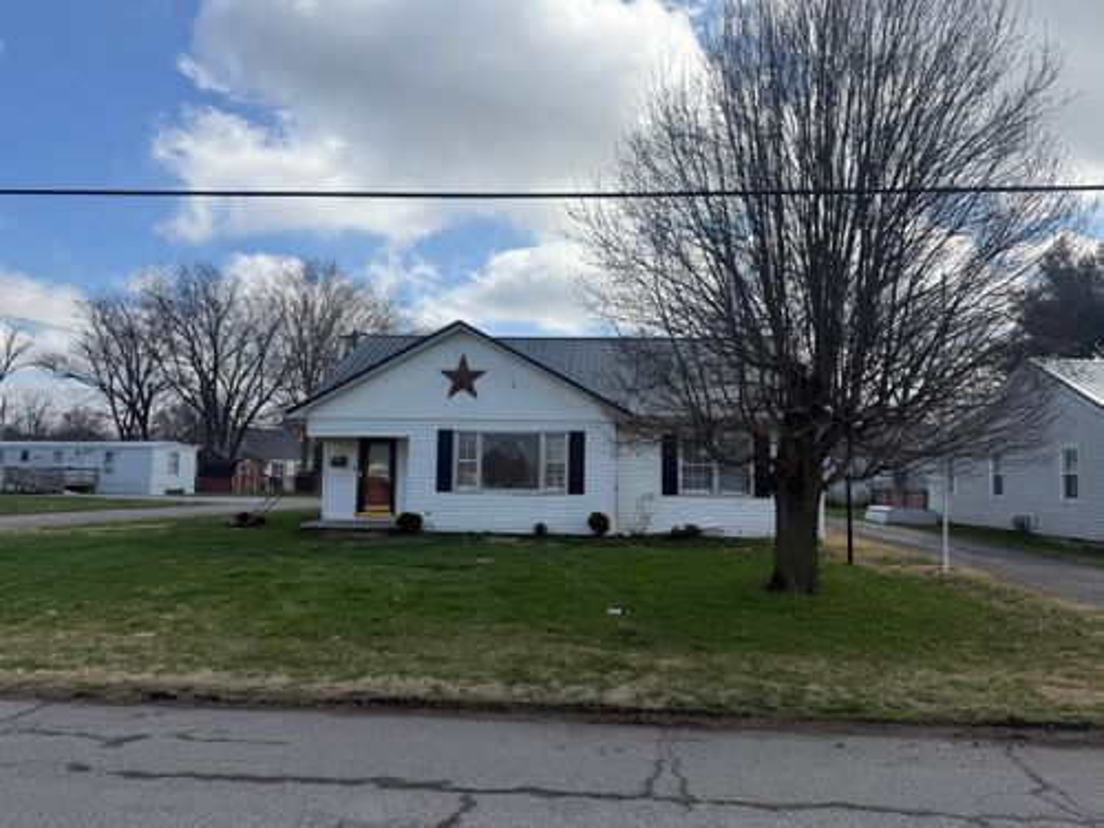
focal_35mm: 24
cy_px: 414
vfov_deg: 56.8
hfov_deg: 71.6
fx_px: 765
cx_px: 552
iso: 80
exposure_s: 1/5319
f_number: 1.78
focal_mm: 6.76
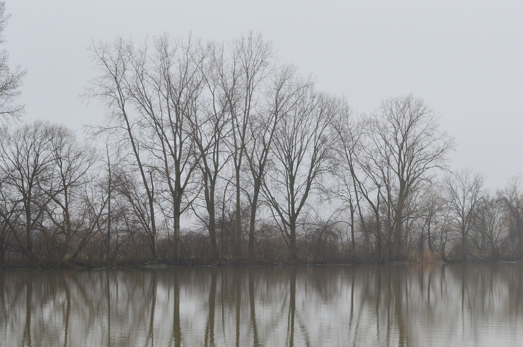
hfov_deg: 23.2
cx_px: 406
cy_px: 268
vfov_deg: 15.6
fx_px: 1260
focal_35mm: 87
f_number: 10
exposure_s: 1/200
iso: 400
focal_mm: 35
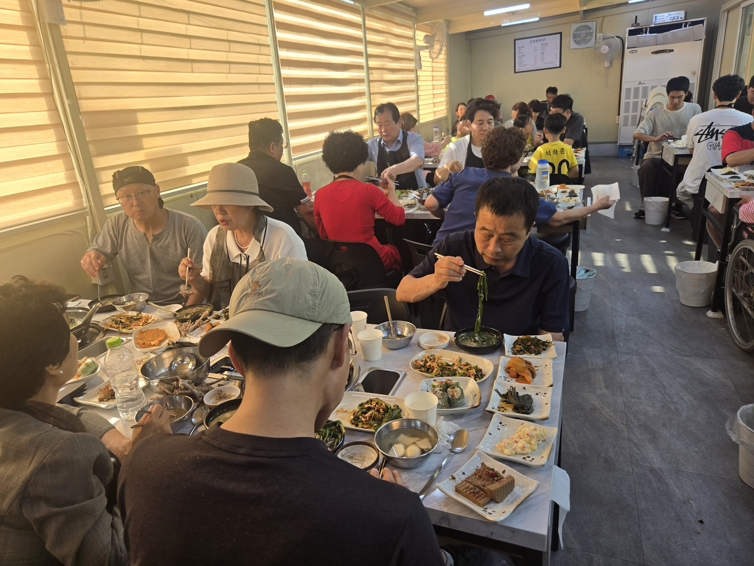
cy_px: 283
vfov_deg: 58.9
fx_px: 501
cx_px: 377
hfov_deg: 73.9
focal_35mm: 23
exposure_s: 1/120
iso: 40
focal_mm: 5.4
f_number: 1.8
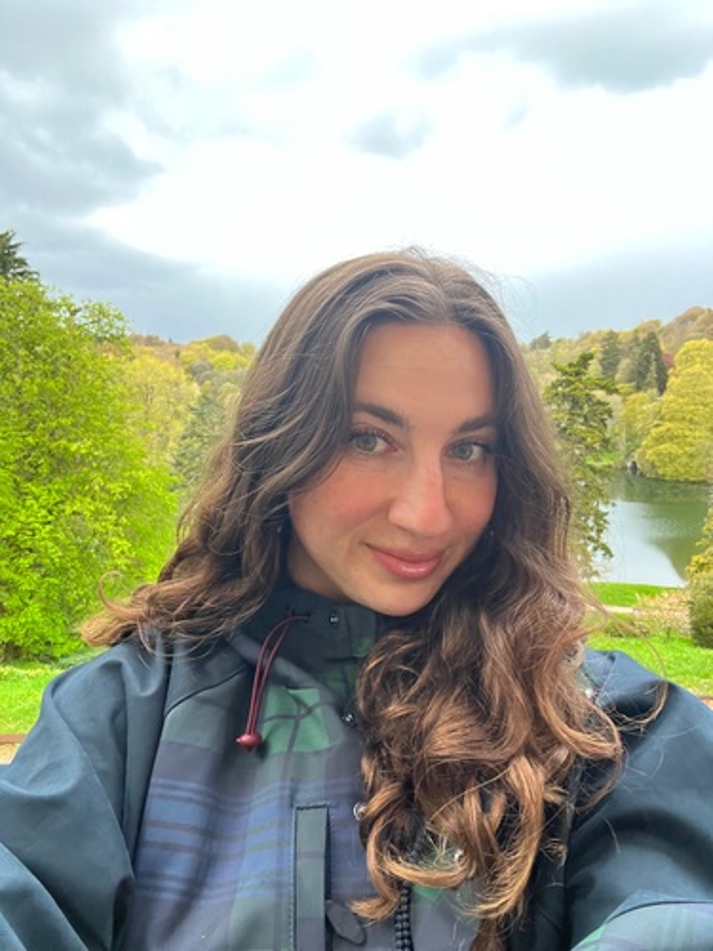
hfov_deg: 58.9
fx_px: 632
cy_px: 476
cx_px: 356
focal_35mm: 23
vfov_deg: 73.9
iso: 250
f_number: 2.2
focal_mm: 2.71
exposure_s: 1/60
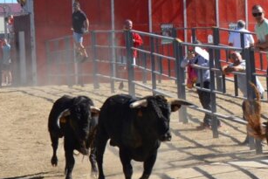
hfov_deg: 11.4
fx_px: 1303
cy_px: 107
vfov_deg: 7.9
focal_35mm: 175
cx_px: 366
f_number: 8
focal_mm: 28
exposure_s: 1/250
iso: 100
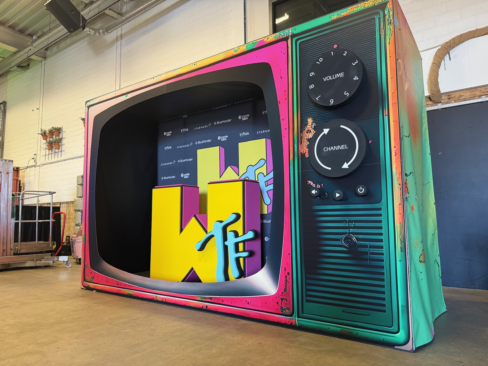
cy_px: 183
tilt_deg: +6.4
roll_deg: +1.0
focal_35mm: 24
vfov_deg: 56.8
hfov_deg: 71.6
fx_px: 338
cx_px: 244
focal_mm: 6.76
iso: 250
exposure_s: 1/50
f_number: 1.78
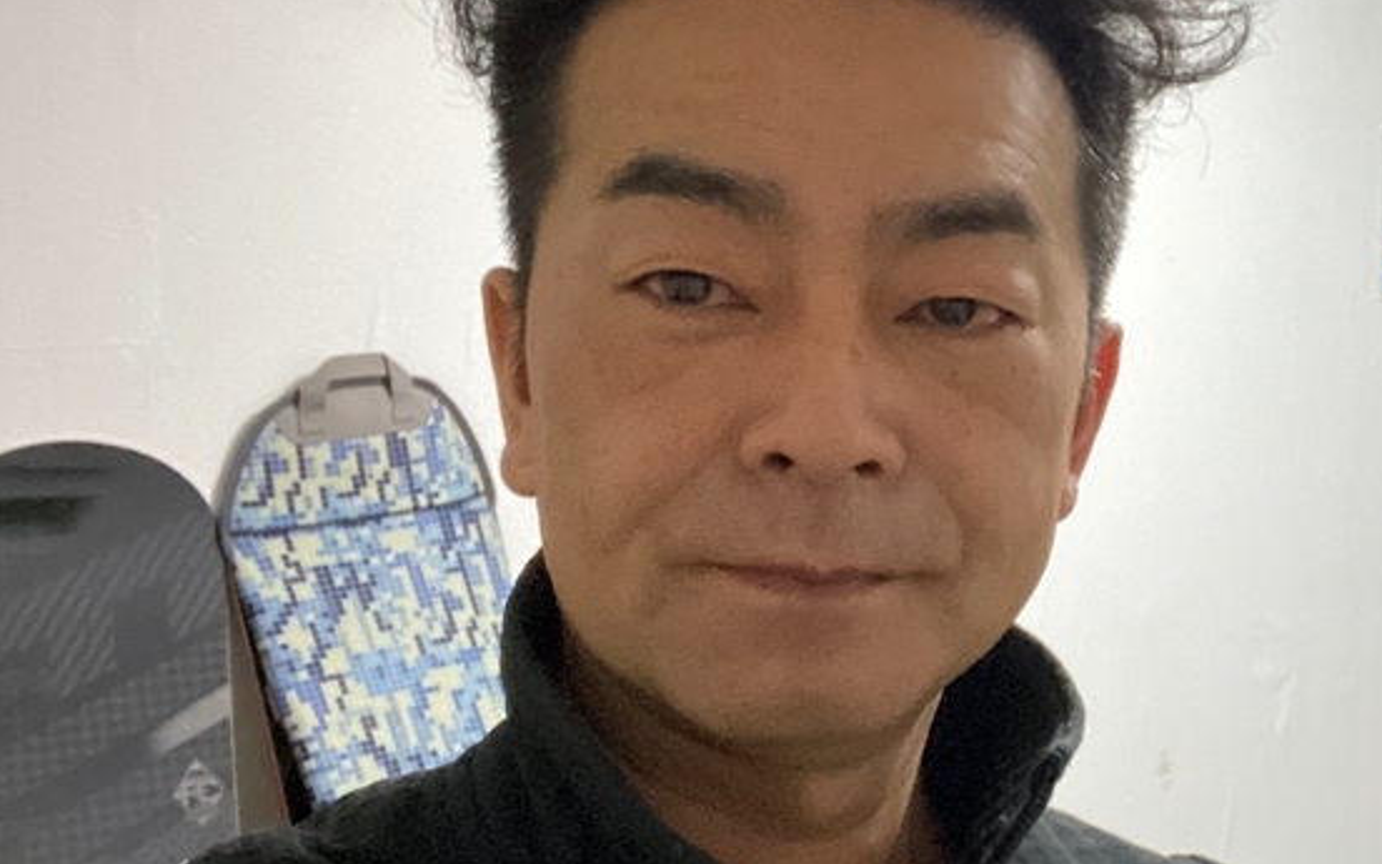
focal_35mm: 53
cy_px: 411
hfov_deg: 35.4
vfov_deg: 24.4
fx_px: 1996
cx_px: 1299
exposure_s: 1/25
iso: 640
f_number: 2.2
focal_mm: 2.71
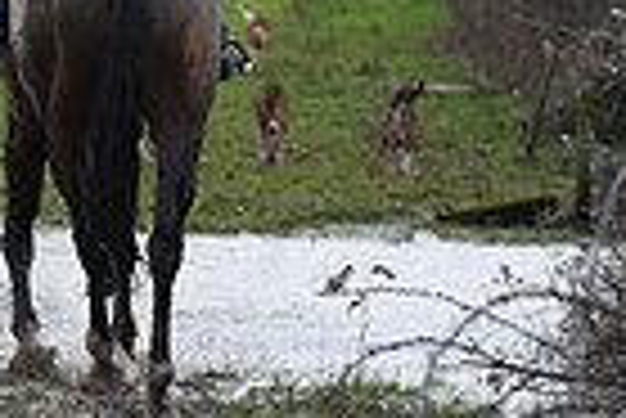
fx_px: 5065
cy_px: 99
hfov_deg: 6.8
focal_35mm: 291
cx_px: -608
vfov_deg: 4.7
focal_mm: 70
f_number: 4.5
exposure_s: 1/1000
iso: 2000
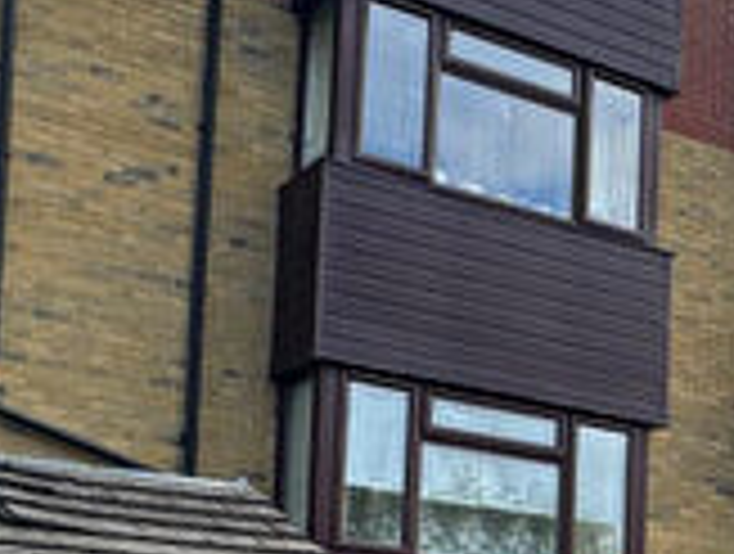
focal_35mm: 60
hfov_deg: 31.7
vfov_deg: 24.5
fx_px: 1275
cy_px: 327
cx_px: 527
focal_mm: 2.22
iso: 40
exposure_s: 1/515
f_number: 2.2
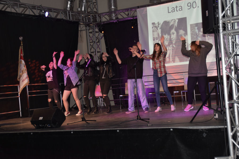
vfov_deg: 21.6
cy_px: 80
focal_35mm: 63
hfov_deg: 31.9
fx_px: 418
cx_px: 120
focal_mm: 42
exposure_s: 1/80
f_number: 4.5
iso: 800
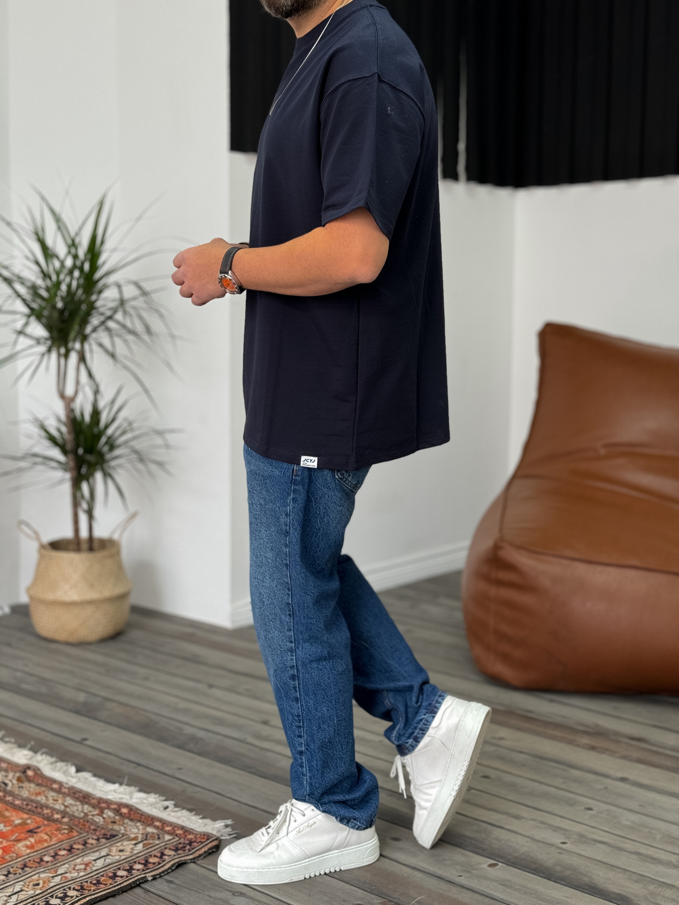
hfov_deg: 30.3
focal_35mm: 48
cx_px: 340
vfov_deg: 39.7
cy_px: 452
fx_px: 1255
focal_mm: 6.86
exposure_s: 1/50
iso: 50
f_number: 1.8
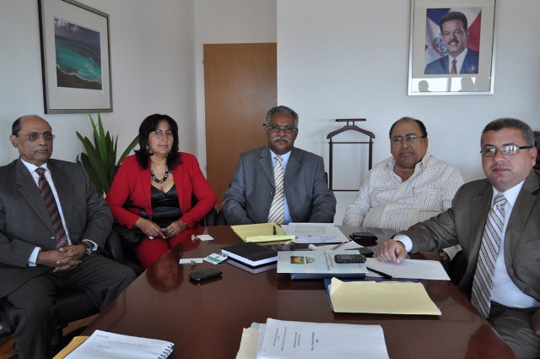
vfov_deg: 38.3
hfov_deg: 55.2
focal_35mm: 34
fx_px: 517
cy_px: 180
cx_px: 270
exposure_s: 1/100
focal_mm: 23
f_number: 5
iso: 400
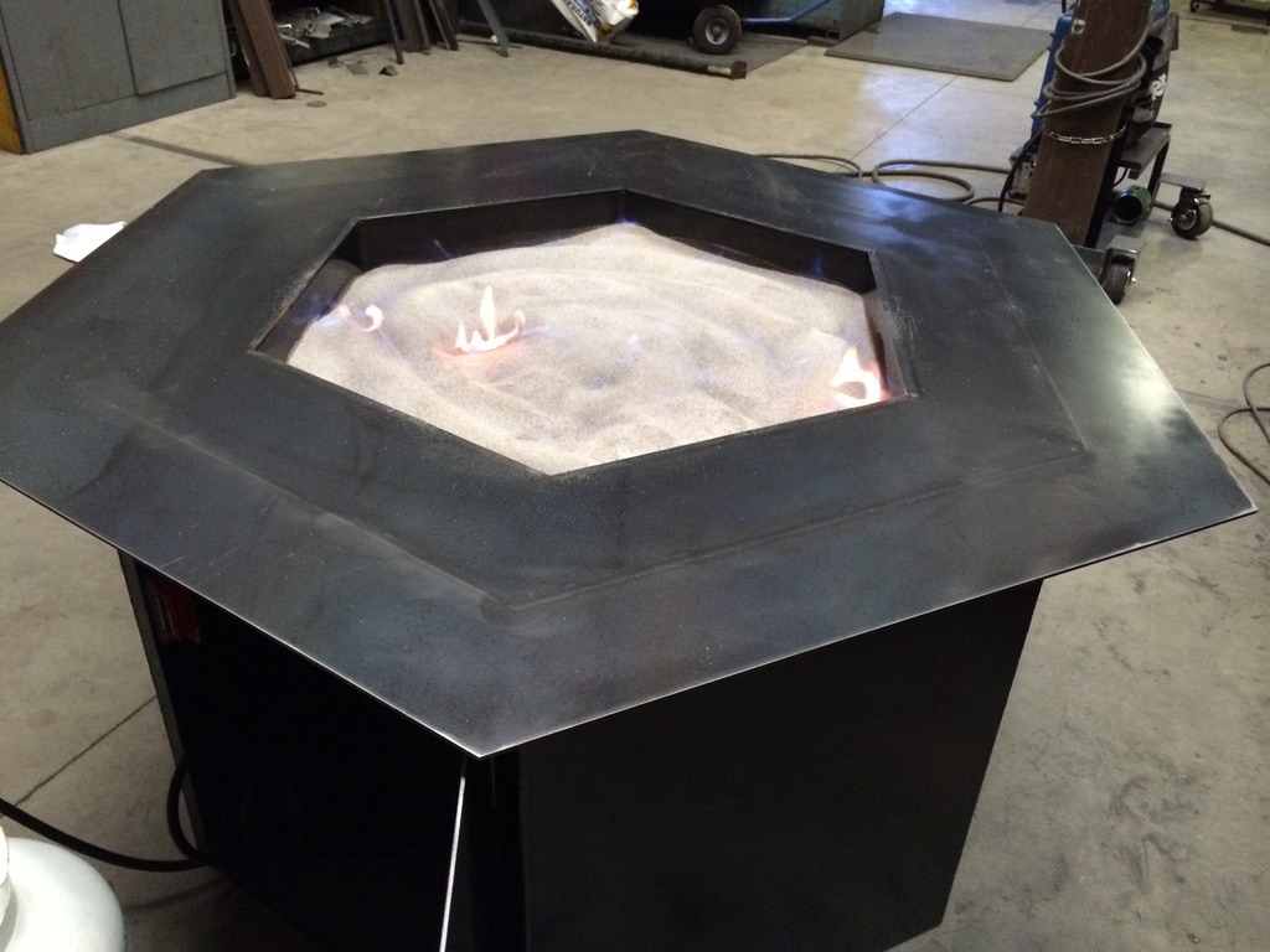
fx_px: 1101
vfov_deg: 46.8
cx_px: 635
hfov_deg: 60.0
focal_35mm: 30
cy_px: 476
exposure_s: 1/30
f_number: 2.2
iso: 320
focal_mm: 4.12
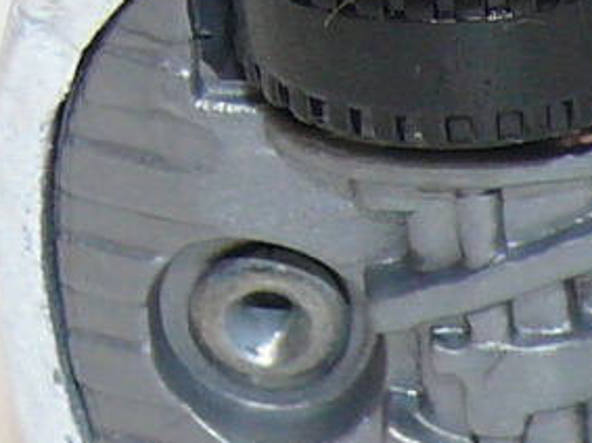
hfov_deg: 3.3
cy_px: 190
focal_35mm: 593
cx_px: 1427
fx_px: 10137
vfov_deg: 2.5
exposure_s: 1/30
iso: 100
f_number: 4
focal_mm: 13.7
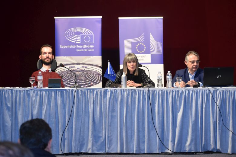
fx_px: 688
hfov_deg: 19.5
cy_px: 78
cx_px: 118
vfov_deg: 13.0
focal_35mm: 105
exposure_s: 1/60
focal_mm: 70
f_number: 5
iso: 1400
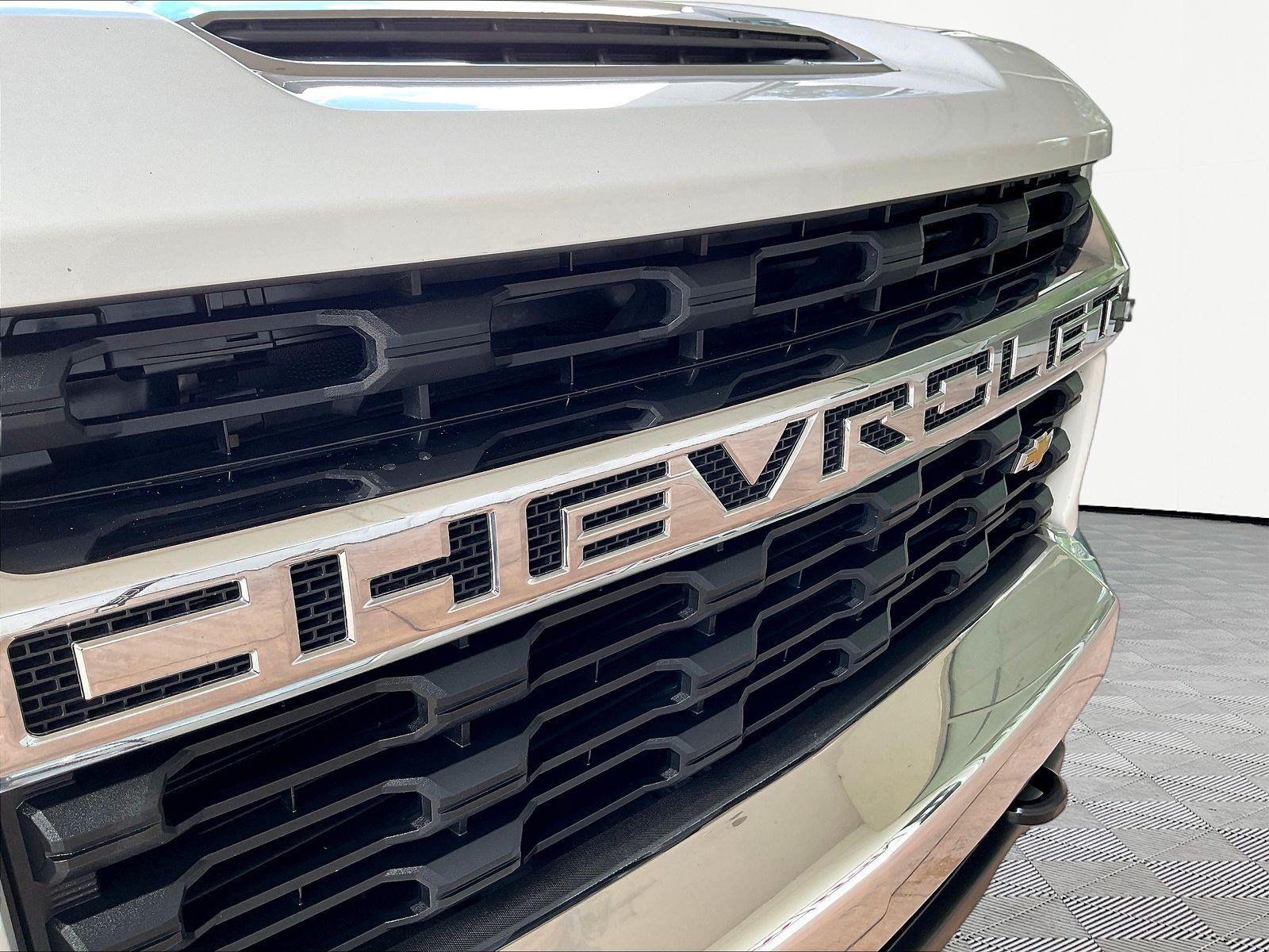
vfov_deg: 48.2
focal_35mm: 29
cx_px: 634
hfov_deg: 61.7
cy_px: 476
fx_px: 1063
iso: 32
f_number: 1.8
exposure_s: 1/122
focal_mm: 3
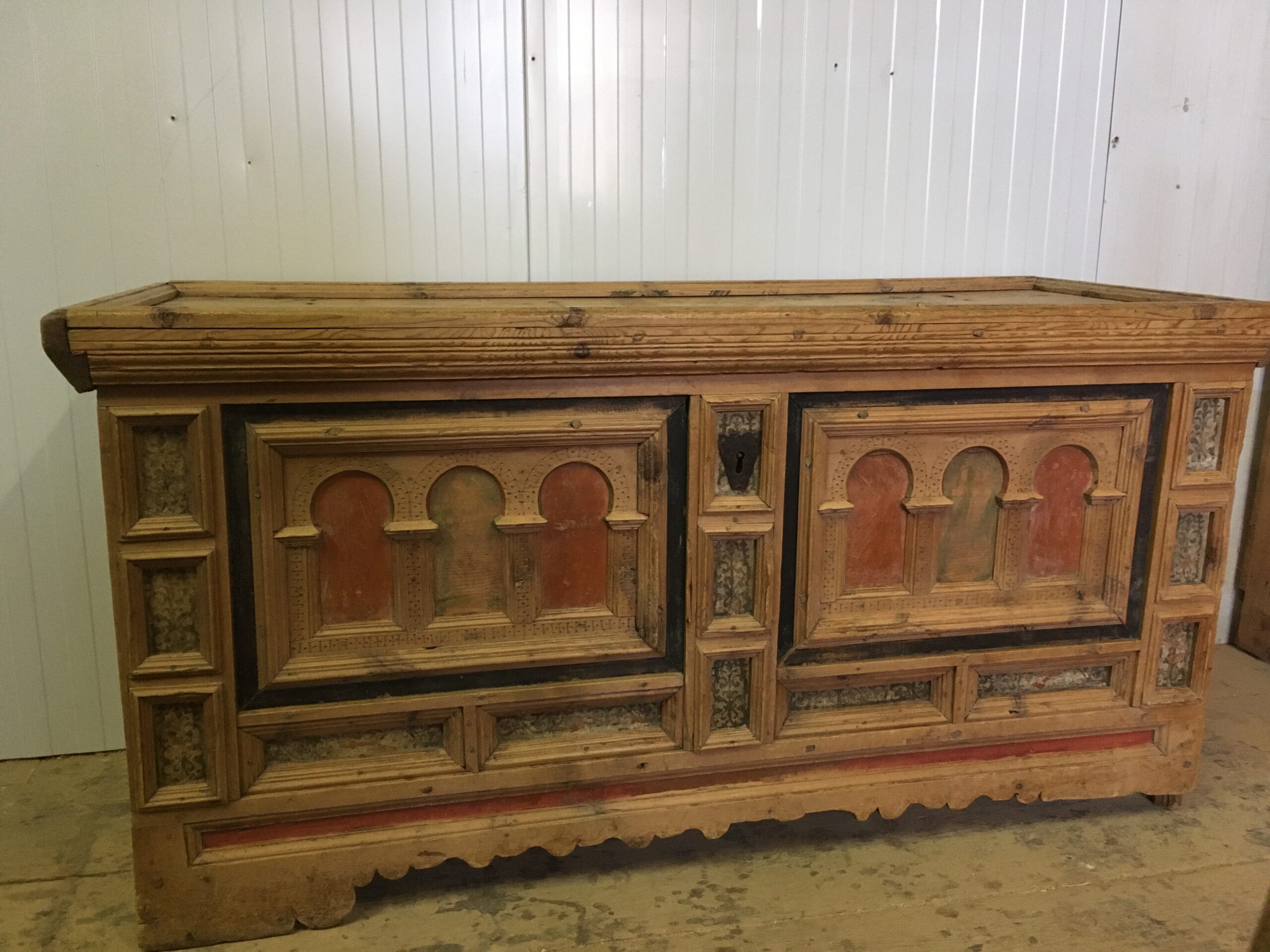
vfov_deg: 48.2
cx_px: 635
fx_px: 1064
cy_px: 476
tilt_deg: -13.3
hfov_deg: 61.7
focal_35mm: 29
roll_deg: -0.8
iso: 200
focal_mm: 4.15
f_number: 2.2
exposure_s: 1/25
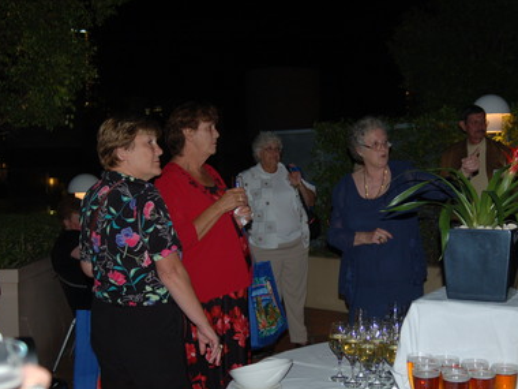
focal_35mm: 51
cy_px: 205
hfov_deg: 37.3
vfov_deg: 28.6
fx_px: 763
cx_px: 311
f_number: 3.3
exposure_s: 1/60
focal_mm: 28
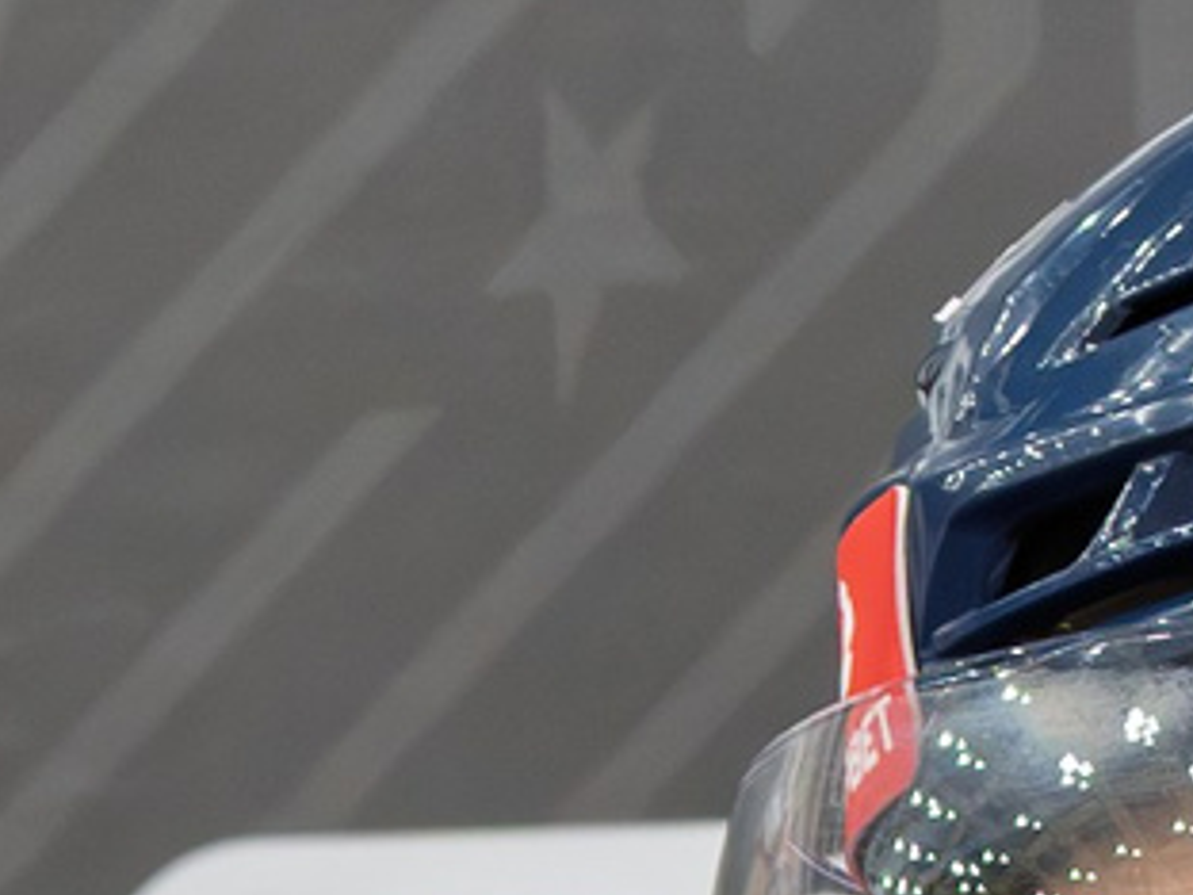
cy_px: 2755
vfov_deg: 2.1
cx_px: -1050
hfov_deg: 2.8
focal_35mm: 705
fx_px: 24297
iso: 3200
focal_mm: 84
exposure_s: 1/500
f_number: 4
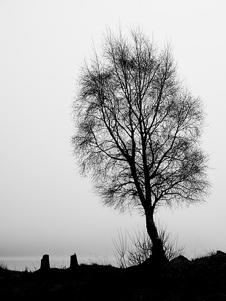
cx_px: 113
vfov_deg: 27.8
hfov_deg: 21.0
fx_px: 610
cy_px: 150
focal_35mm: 70
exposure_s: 1.3
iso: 200
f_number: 7.1
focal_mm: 35
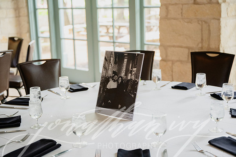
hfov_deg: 36.9
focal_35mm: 54
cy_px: 78
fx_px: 354
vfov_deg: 25.1
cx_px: 118
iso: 2500
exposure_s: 1/125
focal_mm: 54
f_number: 2.8
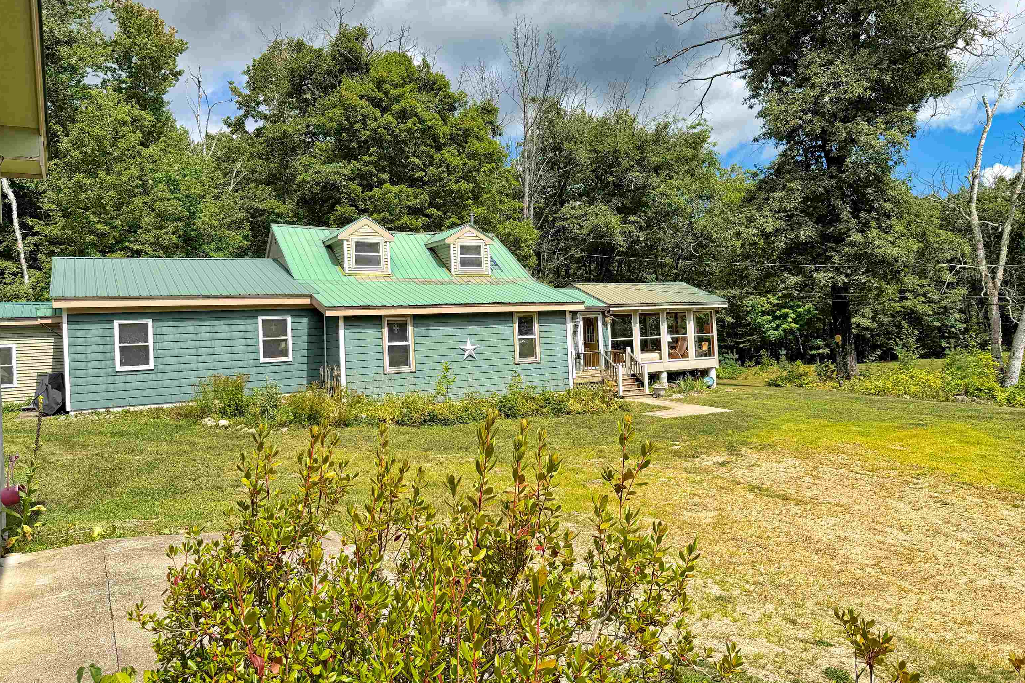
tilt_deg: +0.4
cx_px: 512
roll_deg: +3.3
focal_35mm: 25
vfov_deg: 51.2
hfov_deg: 71.5
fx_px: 712
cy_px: 317
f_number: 1.8
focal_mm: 6.8
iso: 80
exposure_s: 1/4975
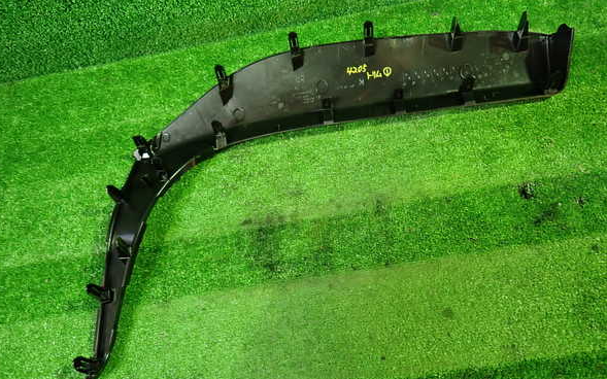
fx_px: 447
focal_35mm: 27
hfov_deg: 68.4
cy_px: 181
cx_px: 299
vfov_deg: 46.0
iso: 500
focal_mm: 4.5
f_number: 2
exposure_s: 1/30
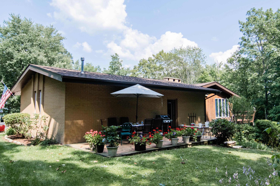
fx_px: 187
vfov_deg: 53.1
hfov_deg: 73.7
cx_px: 140
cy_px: 93
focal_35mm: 24
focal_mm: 16
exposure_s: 1/6400
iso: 640
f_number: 3.5
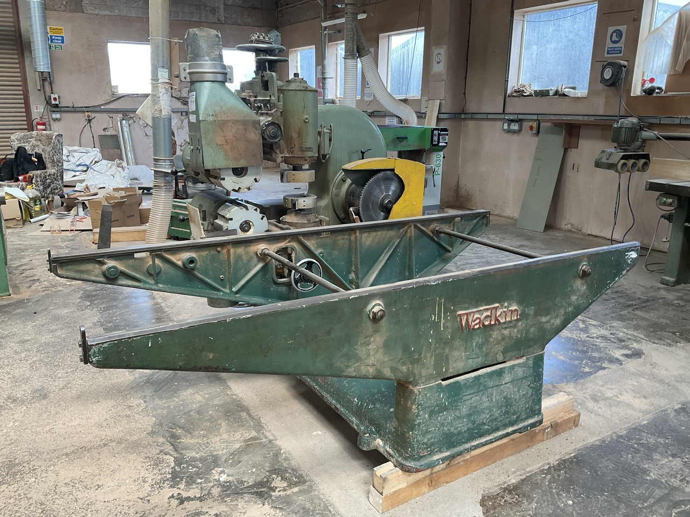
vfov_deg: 48.2
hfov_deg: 61.7
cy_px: 258
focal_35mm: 29
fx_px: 578
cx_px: 345
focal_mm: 3
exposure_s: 1/122
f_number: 1.8
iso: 64
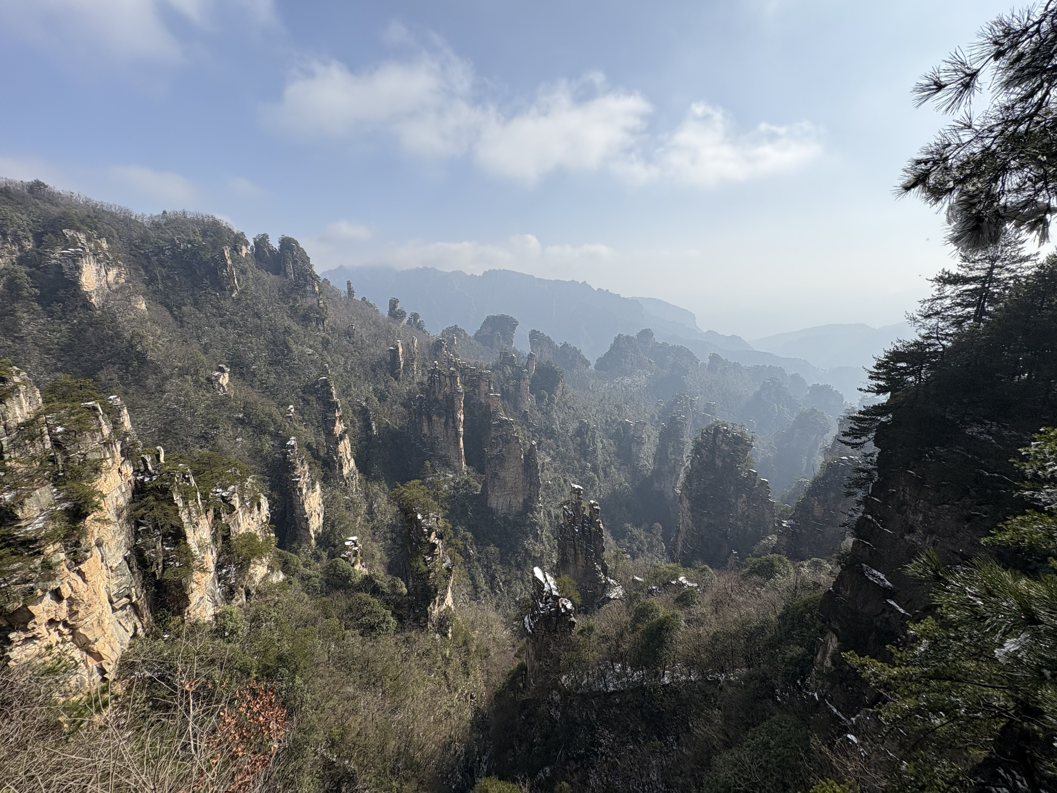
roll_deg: +0.7
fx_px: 427
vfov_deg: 85.7
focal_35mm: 14
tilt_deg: -14.4
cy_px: 396
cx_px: 528
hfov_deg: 102.1
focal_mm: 2.22
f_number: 2.2
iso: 50
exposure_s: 1/1880
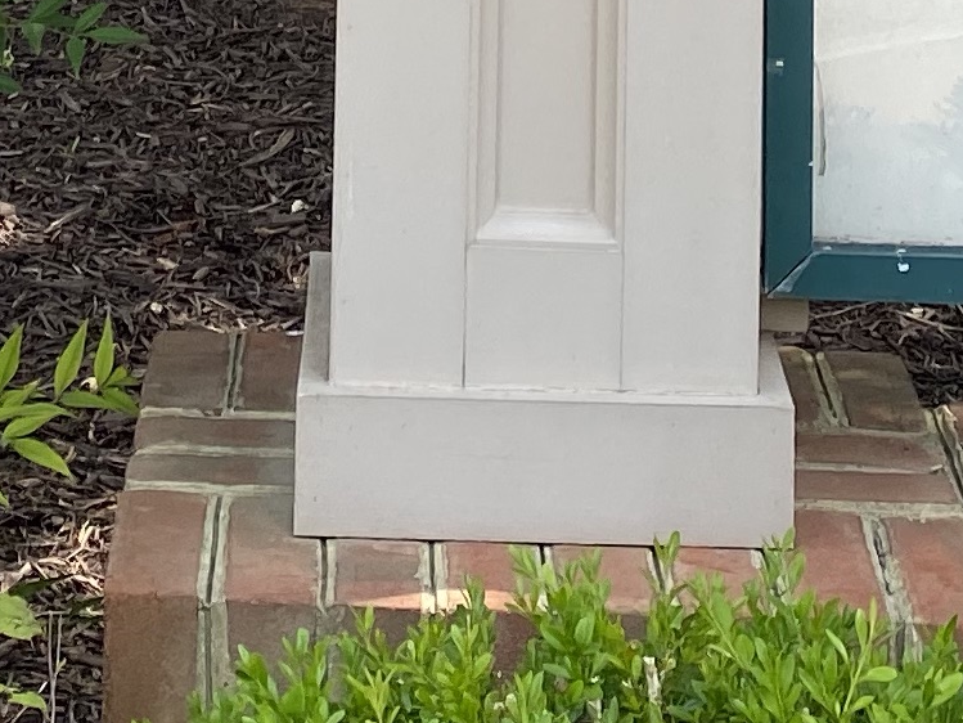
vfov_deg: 9.1
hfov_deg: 14.1
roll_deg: -1.5
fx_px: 3895
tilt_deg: +5.7
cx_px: 316
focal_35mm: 140
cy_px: -1202
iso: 32
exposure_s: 1/919
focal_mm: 4.25
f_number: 1.8
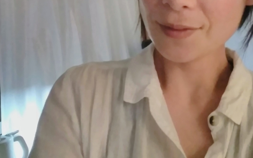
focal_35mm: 44
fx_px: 303
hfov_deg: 45.1
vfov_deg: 27.9
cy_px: 11
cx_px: 150
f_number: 2.4
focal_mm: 2.18
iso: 972
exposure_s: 1/20
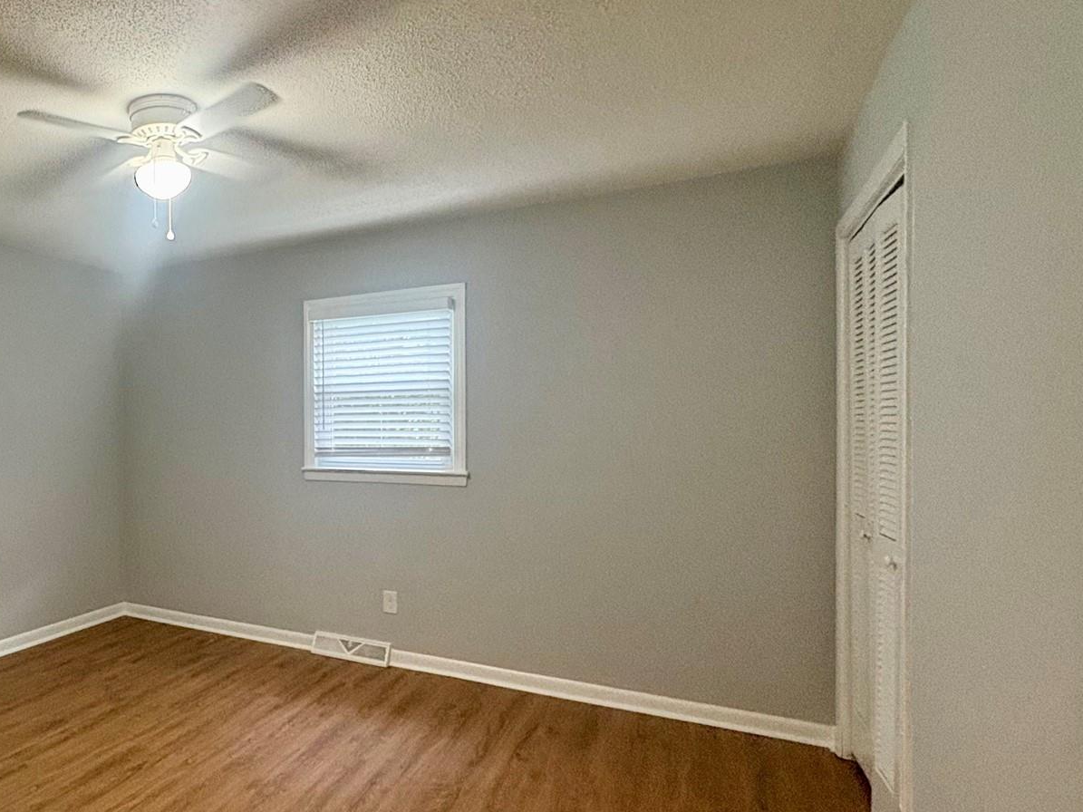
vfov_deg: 56.8
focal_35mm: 24
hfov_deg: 63.0
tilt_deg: -0.7
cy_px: 435
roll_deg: +0.8
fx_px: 751
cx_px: 162
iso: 500
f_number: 2.2
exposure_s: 1/60
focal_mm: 2.22
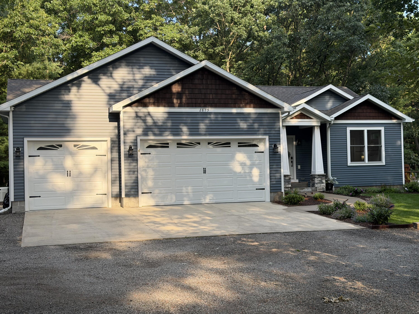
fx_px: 581
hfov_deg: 39.7
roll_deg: +2.2
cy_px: 157
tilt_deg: +0.4
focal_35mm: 48
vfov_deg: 30.3
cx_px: 210
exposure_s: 1/975
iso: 80
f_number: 1.78
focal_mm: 6.76
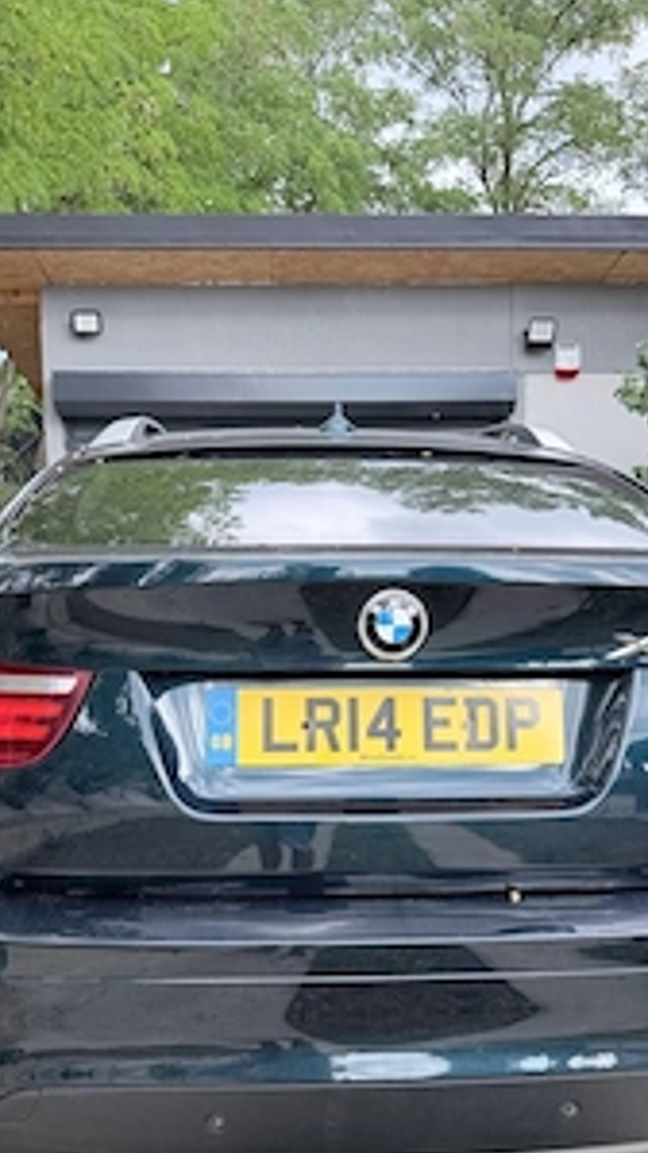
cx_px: 347
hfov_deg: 33.7
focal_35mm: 35
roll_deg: +0.1
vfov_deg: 56.1
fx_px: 1070
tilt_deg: -7.8
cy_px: 706
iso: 100
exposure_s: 1/559
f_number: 1.78
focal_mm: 6.76
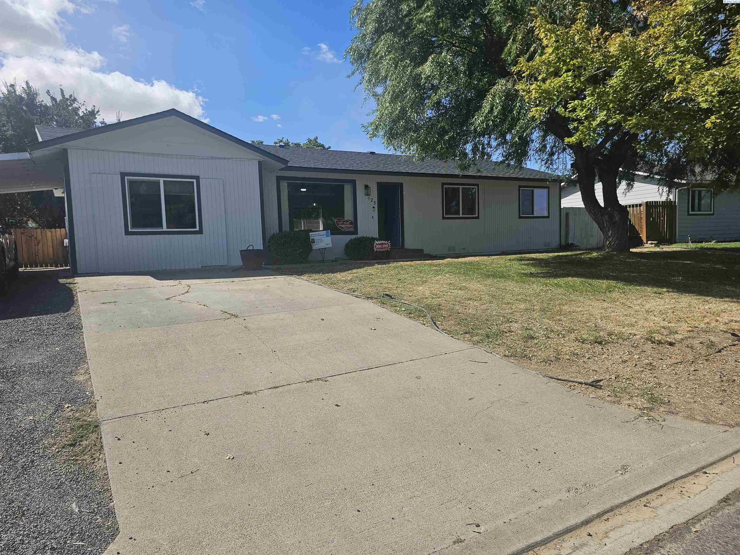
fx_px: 492
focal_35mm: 23
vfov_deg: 58.9
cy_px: 278
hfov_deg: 73.9
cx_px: 370
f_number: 1.7
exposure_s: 1/2000
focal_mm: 6.3
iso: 25
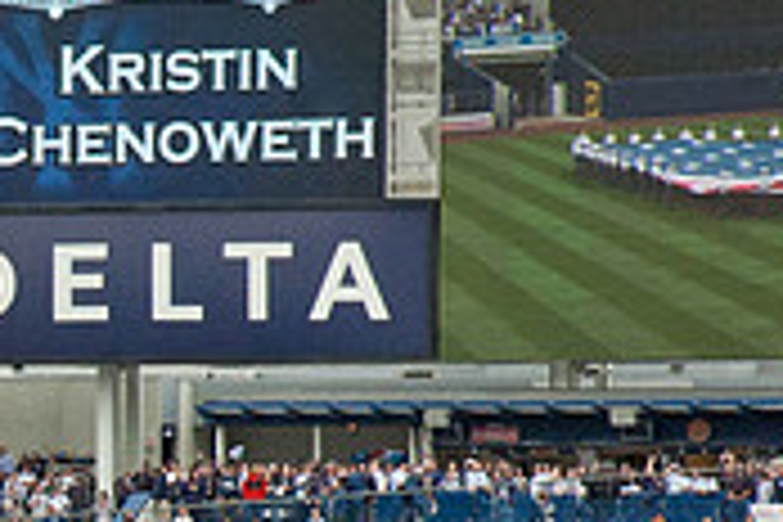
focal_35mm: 270
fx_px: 5872
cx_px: -441
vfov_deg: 5.1
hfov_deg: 7.5
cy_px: 549
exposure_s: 1/500
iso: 640
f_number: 11
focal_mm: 52
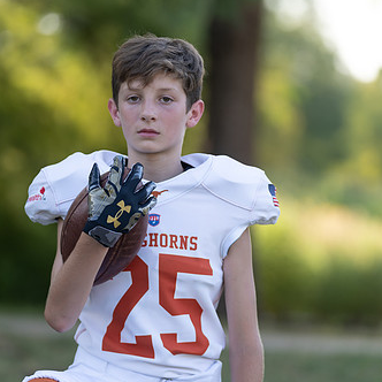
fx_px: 2934
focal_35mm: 235
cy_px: 224
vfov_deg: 7.4
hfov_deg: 7.4
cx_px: 158
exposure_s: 1/400
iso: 160
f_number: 2.8
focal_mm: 143
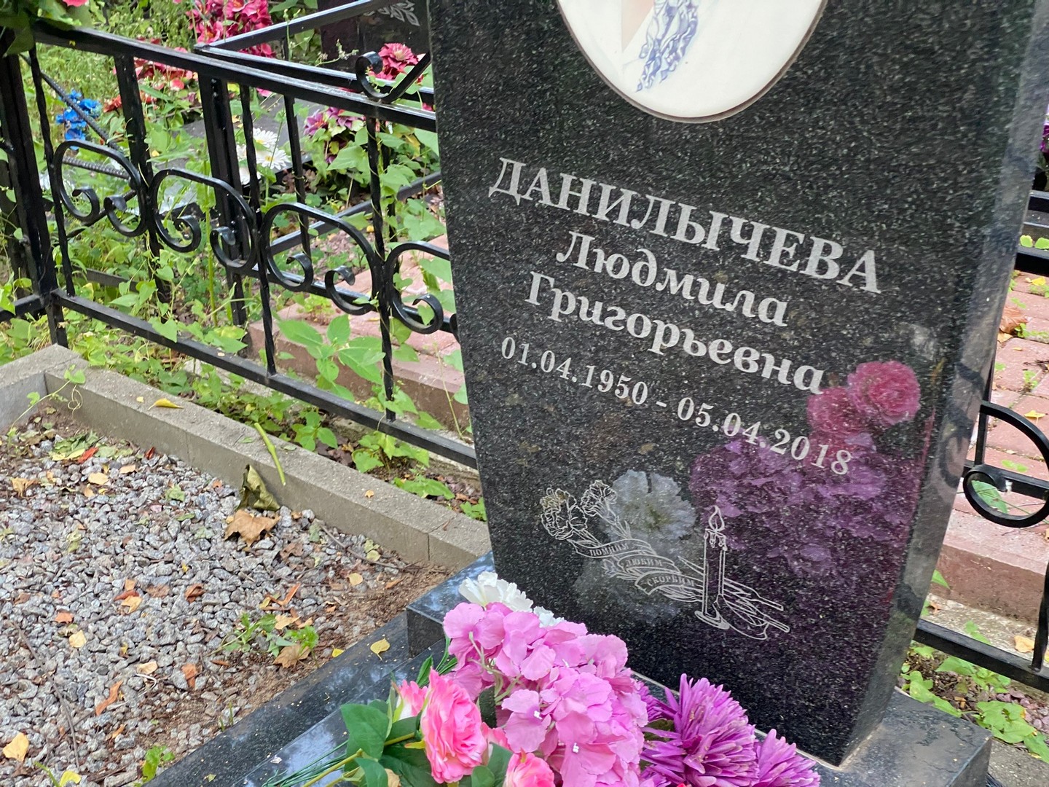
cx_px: 524
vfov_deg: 28.0
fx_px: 1576
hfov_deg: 36.8
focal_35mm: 52
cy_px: 394
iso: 160
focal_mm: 6
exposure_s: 1/81
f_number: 2
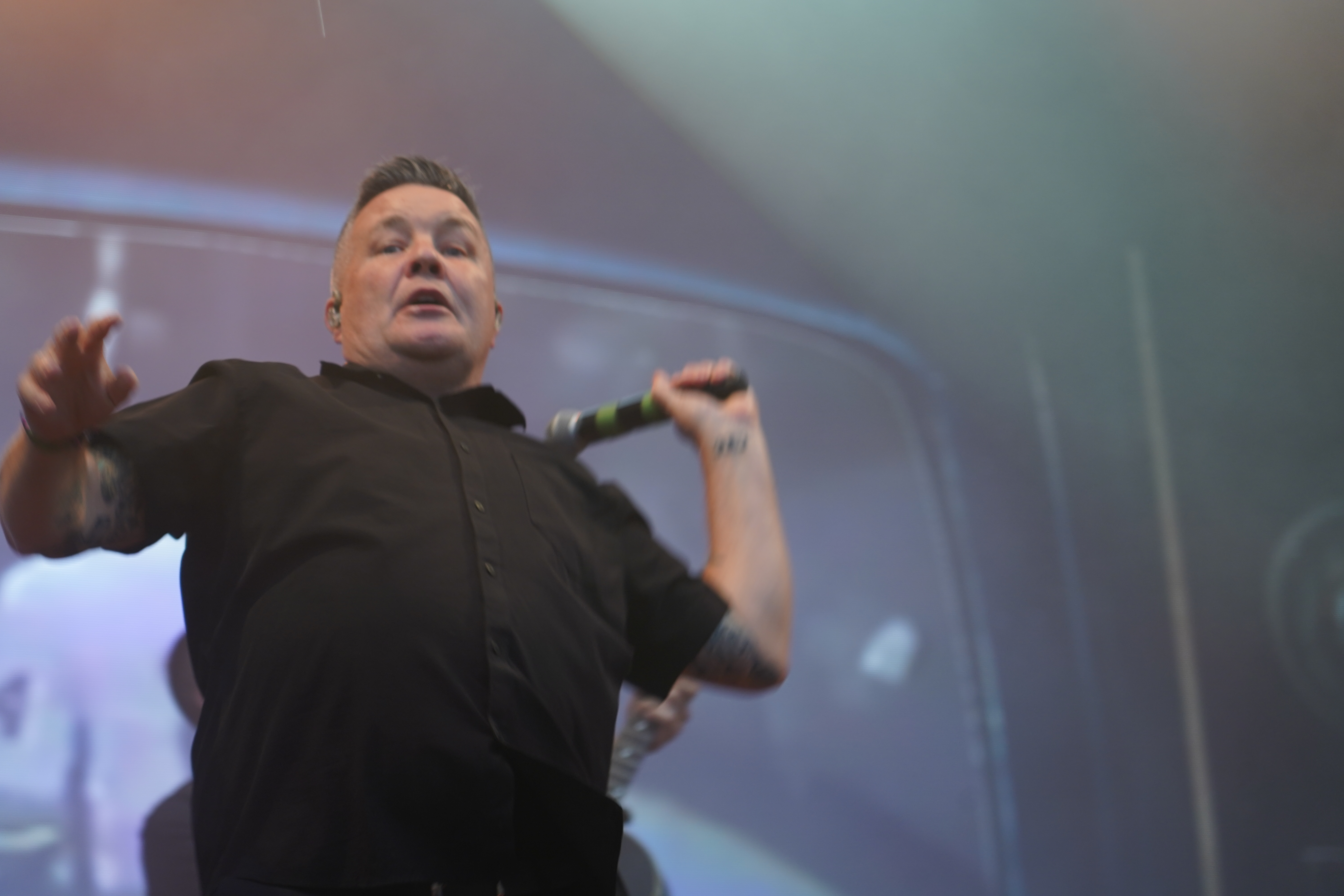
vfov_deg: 13.0
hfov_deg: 19.5
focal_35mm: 105
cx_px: 672
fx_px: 3920
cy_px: 448
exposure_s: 1/160
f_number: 4
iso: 500
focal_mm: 105
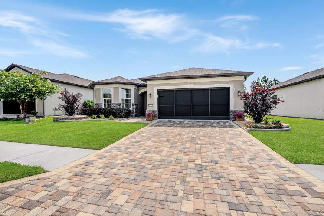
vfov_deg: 77.3
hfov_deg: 100.4
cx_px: 164
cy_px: 110
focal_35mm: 15
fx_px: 135
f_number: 6.3
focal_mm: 14
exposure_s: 1/125
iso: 80
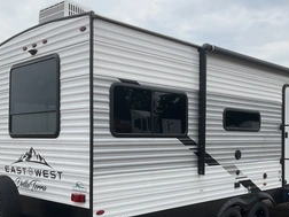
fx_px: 384
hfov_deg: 40.9
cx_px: 185
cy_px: 145
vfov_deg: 31.3
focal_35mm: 46
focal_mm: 3
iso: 25
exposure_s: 1/1377
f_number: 1.8
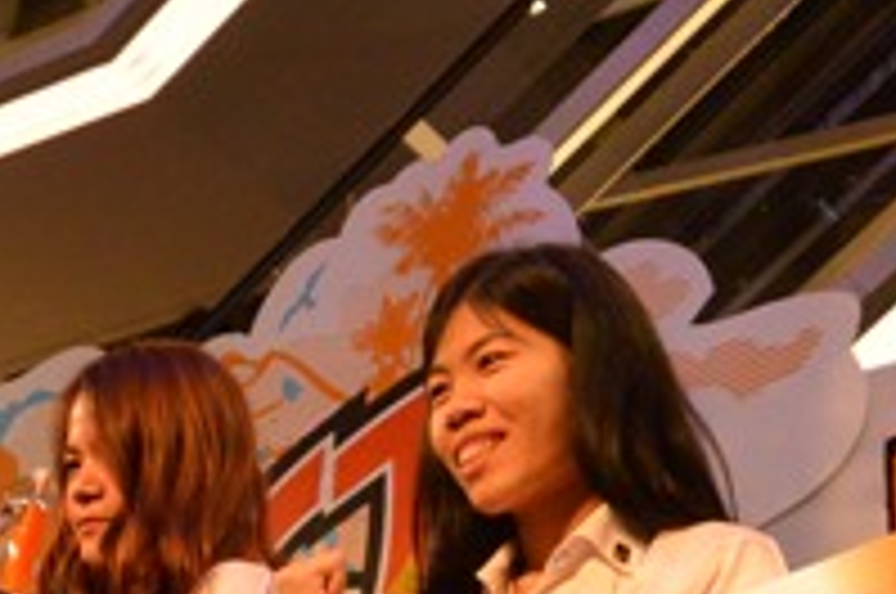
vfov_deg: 12.6
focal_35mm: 102
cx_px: -45
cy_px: 940
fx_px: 2535
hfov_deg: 19.4
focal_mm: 10
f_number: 3.5
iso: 360
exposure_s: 1/125
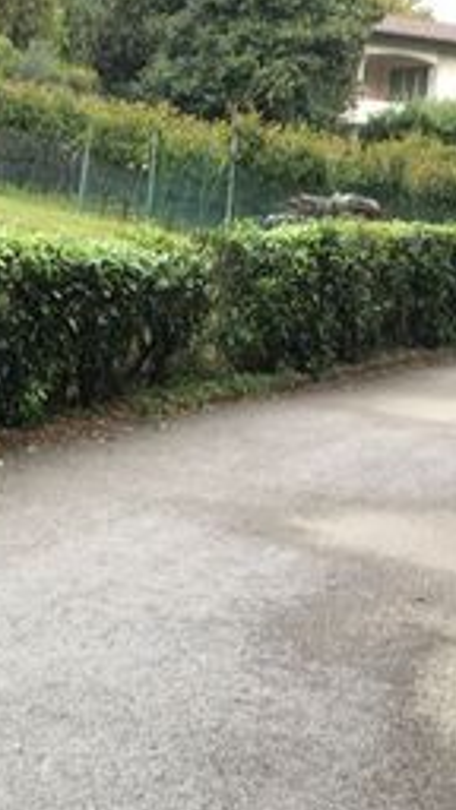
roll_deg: -4.2
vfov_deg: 28.5
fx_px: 1591
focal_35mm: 74
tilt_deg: -9.2
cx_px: -108
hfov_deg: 15.6
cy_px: 522
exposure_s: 1/50
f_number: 2.2
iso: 25
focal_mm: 4.15
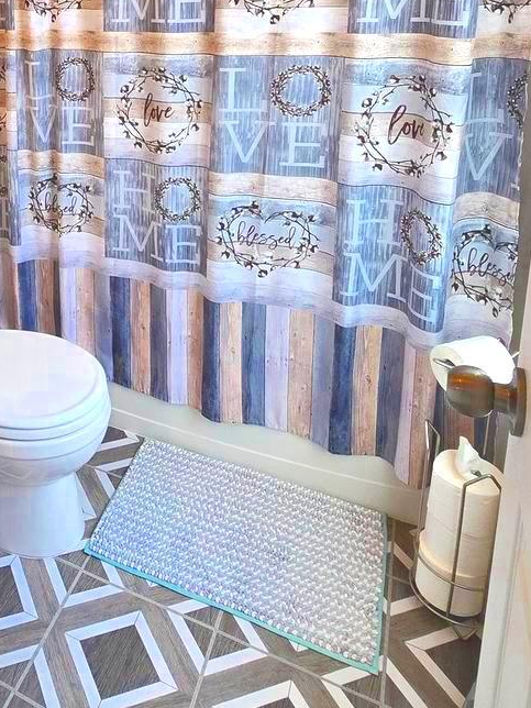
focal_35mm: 31
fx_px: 634
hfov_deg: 40.4
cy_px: 128
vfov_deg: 53.8
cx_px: 13
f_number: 2.2
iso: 50
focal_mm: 2.2
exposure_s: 1/155
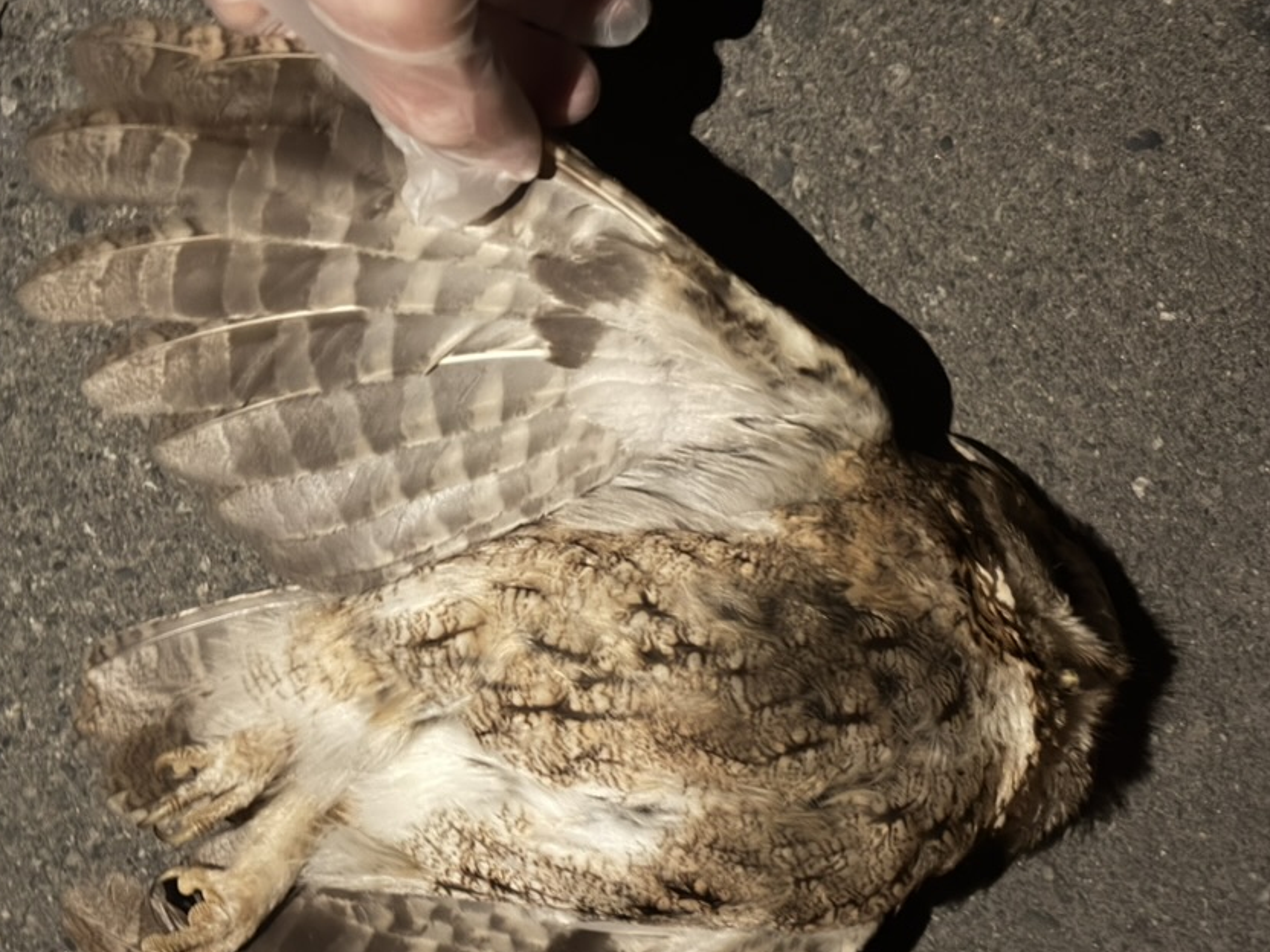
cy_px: 523
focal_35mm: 64
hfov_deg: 30.2
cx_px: 516
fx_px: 2348
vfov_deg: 22.9
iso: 250
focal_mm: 5.96
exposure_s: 1/5
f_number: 1.6
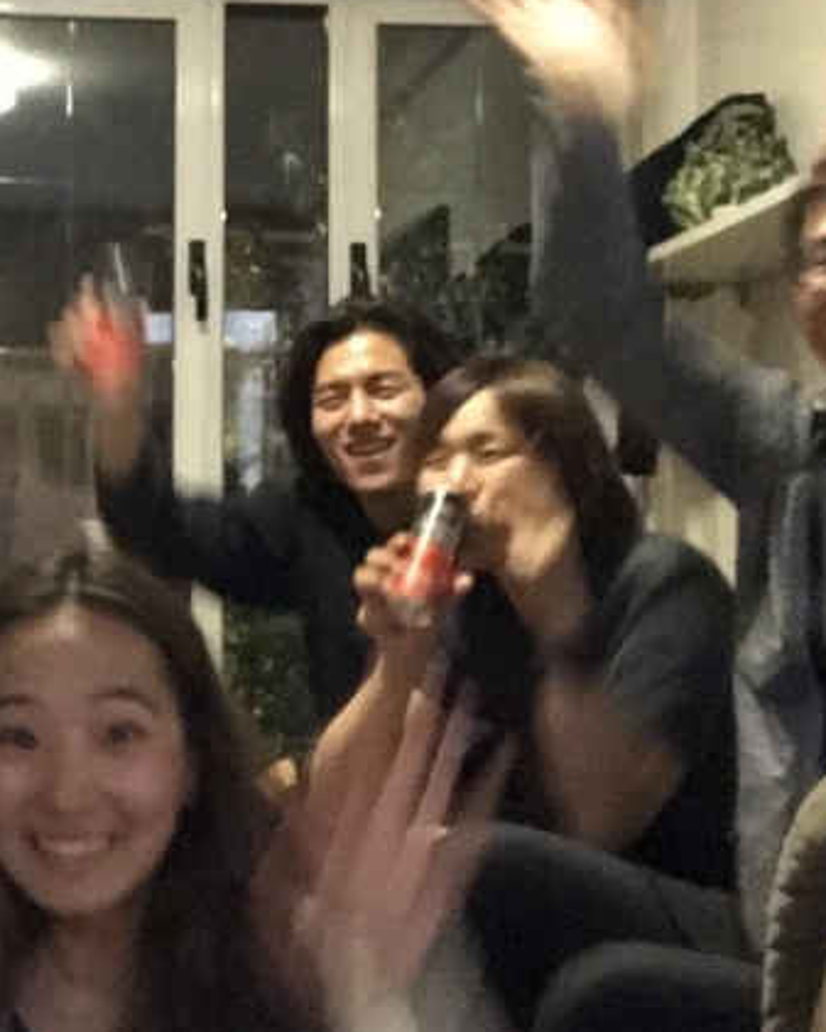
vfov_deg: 25.0
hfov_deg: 19.9
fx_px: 2322
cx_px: 132
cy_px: 362
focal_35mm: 76
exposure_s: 1/17
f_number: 2.2
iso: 1000
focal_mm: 2.87
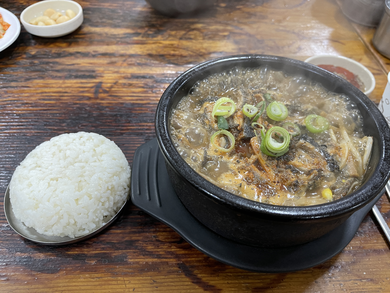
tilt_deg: -49.7
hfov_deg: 67.3
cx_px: 195
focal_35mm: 26
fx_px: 293
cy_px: 146
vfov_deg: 53.1
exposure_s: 1/60
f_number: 1.6
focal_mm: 5.1
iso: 250
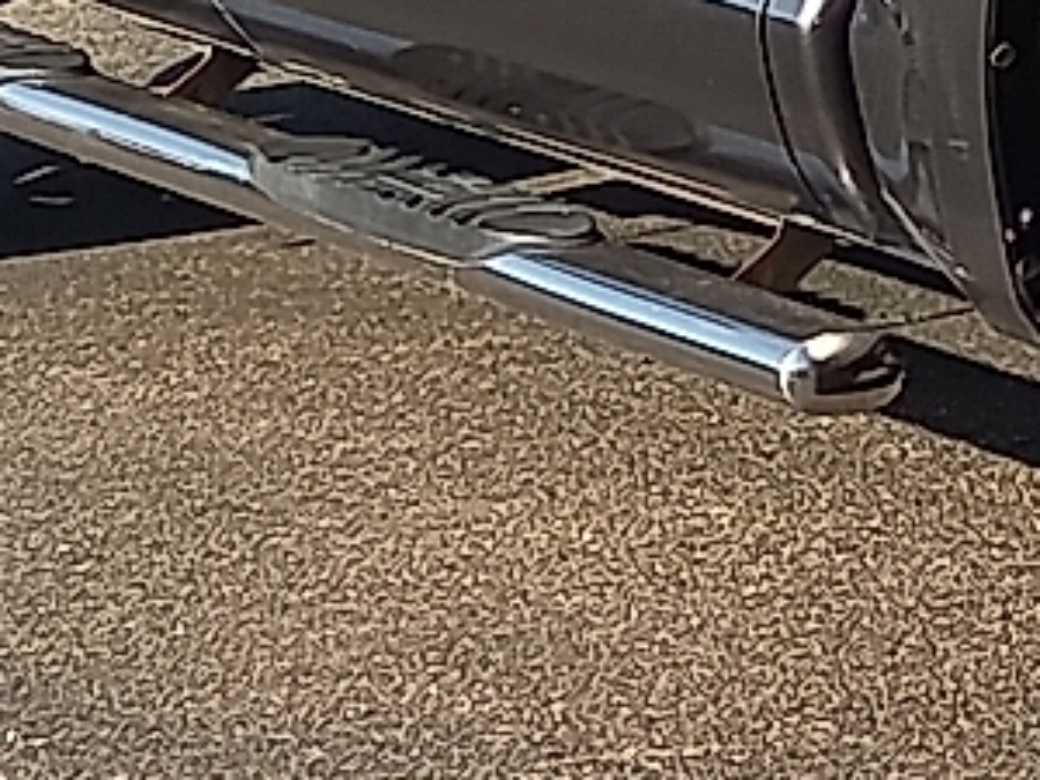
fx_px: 6249
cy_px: -288
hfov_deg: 9.2
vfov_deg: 7.1
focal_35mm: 208
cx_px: 1758
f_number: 1.8
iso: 25
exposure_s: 1/1000
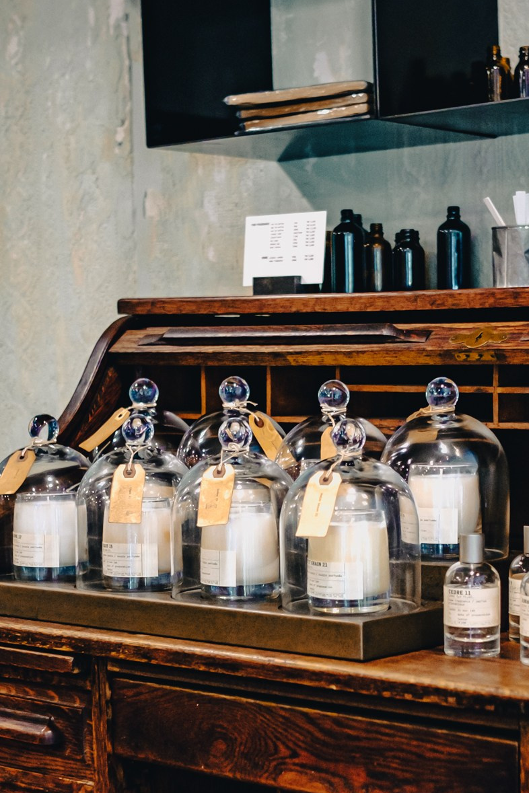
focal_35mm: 76
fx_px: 1675
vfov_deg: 26.5
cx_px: 370
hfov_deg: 17.9
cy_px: 521
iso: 800
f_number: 2
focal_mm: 23
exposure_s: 1/125
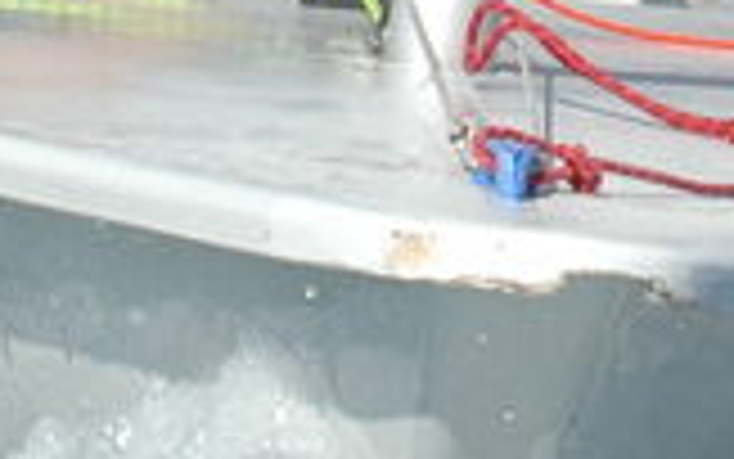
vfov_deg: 2.2
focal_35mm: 592
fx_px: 11846
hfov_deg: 3.5
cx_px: 459
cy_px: -626
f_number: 10
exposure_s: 1/400
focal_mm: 70
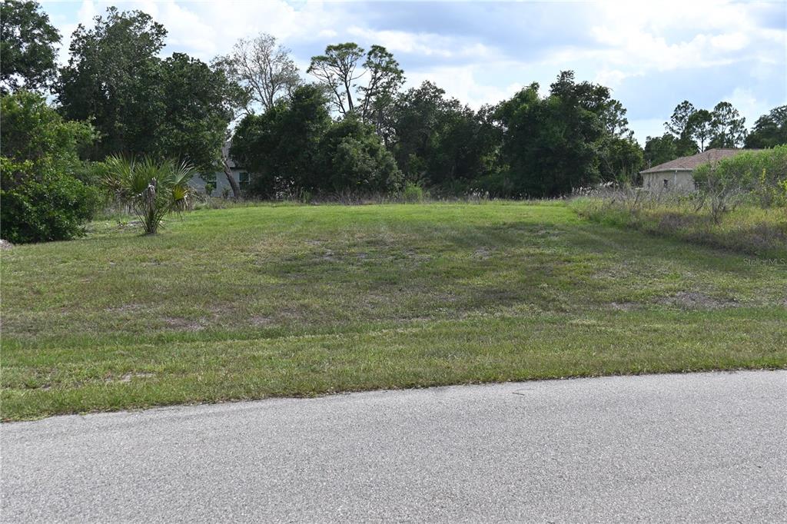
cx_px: 394
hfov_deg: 46.4
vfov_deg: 31.9
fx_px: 918
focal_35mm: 42
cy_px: 262
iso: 100
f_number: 6.3
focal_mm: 28
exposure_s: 1/320
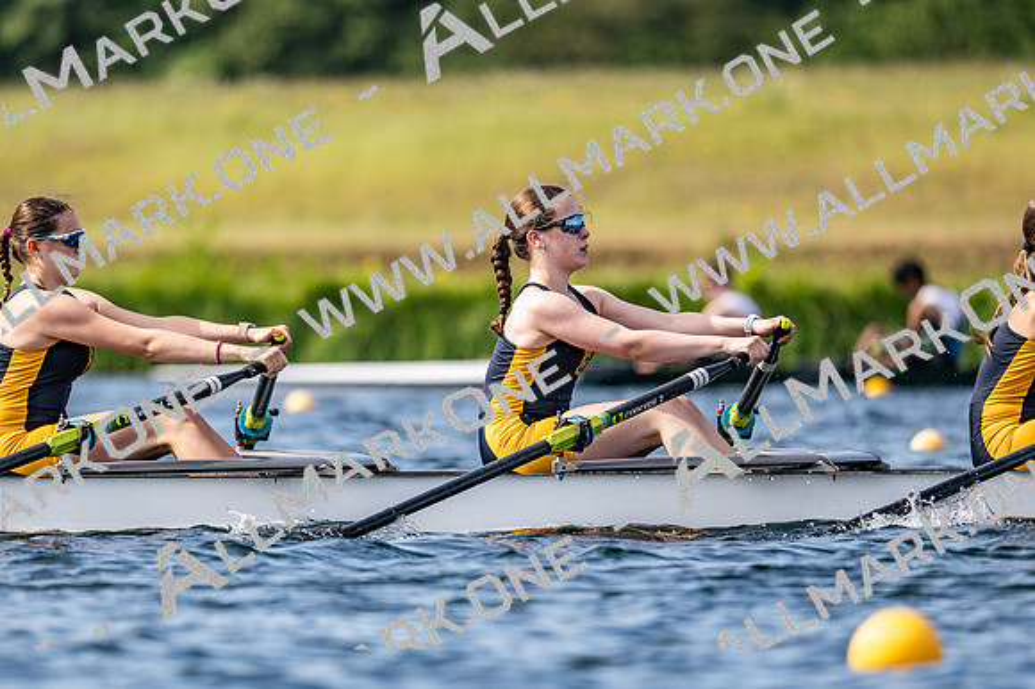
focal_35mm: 600
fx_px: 17240
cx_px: 518
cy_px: 344
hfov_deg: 3.4
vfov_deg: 2.3
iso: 250
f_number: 4.5
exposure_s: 1/2500
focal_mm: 400
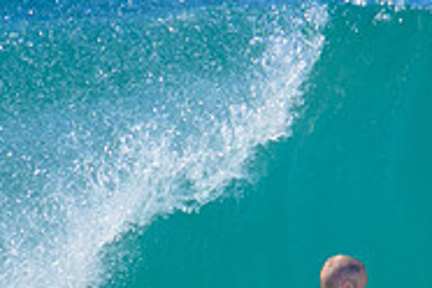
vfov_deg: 0.4
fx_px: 38121
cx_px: 314
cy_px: 244
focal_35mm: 3177
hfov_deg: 0.6
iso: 1100
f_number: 11
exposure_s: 1/2000
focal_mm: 800
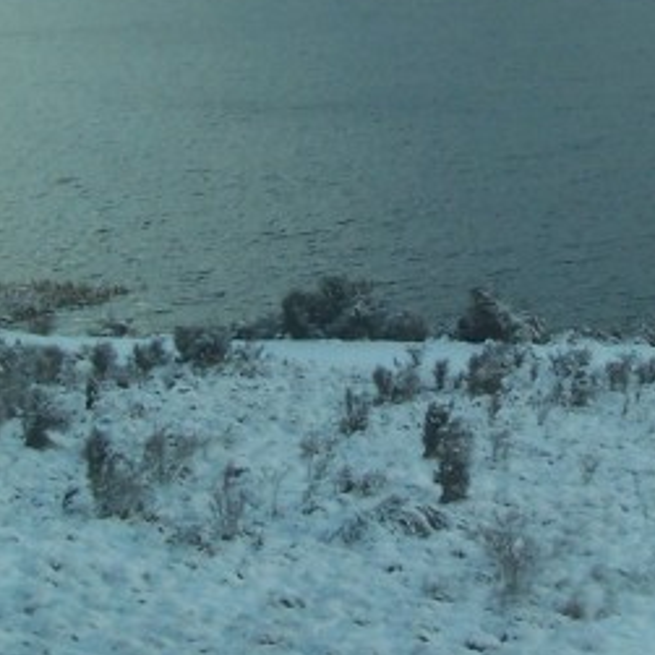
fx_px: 2291
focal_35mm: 107
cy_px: 34
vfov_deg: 16.0
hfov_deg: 16.2
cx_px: 496
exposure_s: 1/250
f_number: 2.8
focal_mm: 6.3
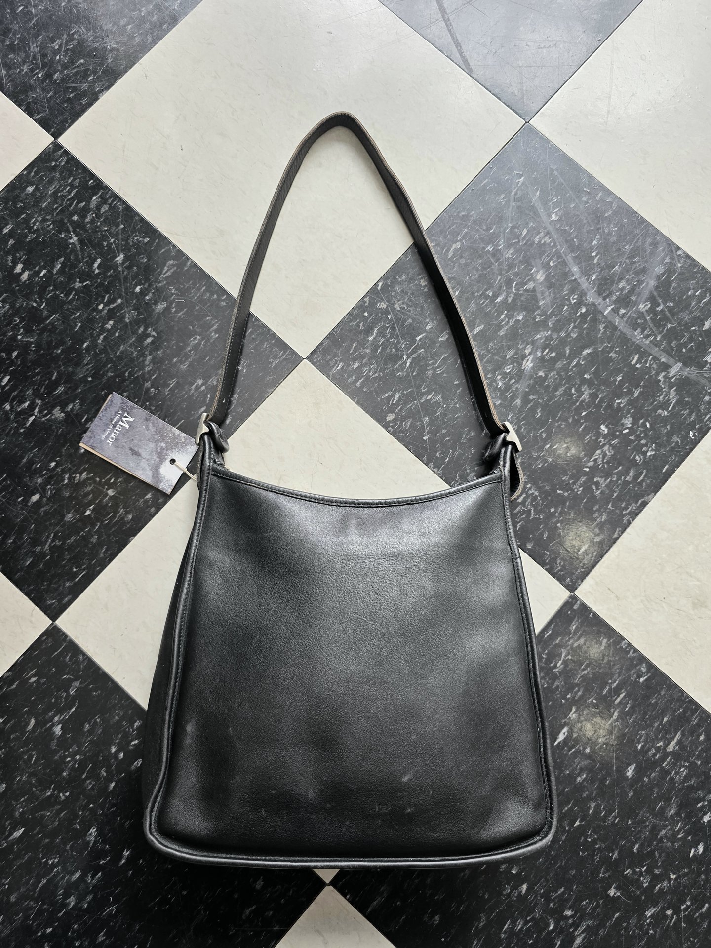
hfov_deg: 58.9
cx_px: 356
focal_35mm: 23
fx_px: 630
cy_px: 474
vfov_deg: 73.9
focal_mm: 6.3
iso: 125
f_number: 1.7
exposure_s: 1/120
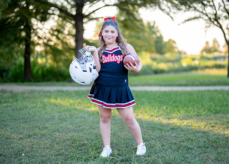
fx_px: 396
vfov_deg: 23.3
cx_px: 113
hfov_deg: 32.3
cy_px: 80
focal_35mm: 61
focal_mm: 50
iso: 200
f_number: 1.2
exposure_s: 1/1000
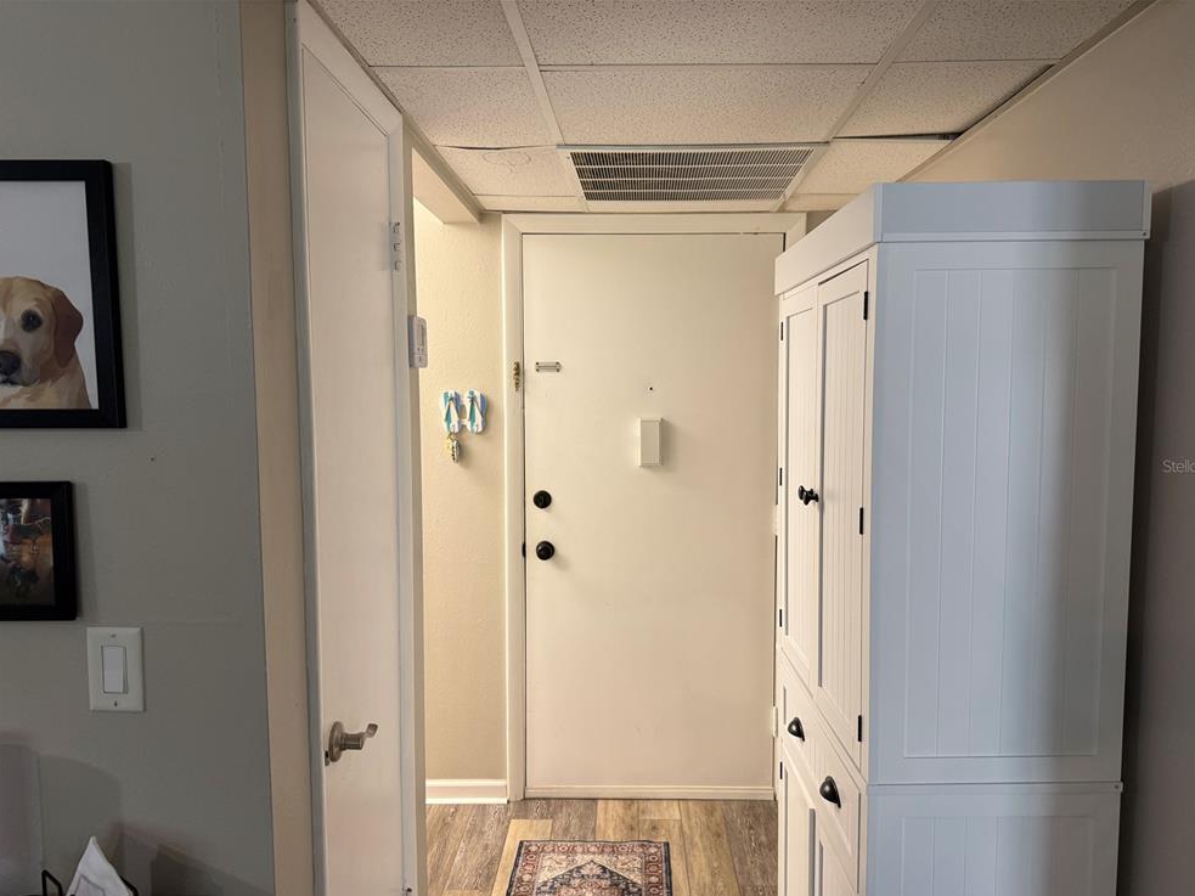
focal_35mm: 25
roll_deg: -0.2
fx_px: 863
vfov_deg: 54.9
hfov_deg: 69.4
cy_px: 466
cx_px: 614
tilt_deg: -5.5
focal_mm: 6.76
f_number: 1.78
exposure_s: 1/60
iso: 125
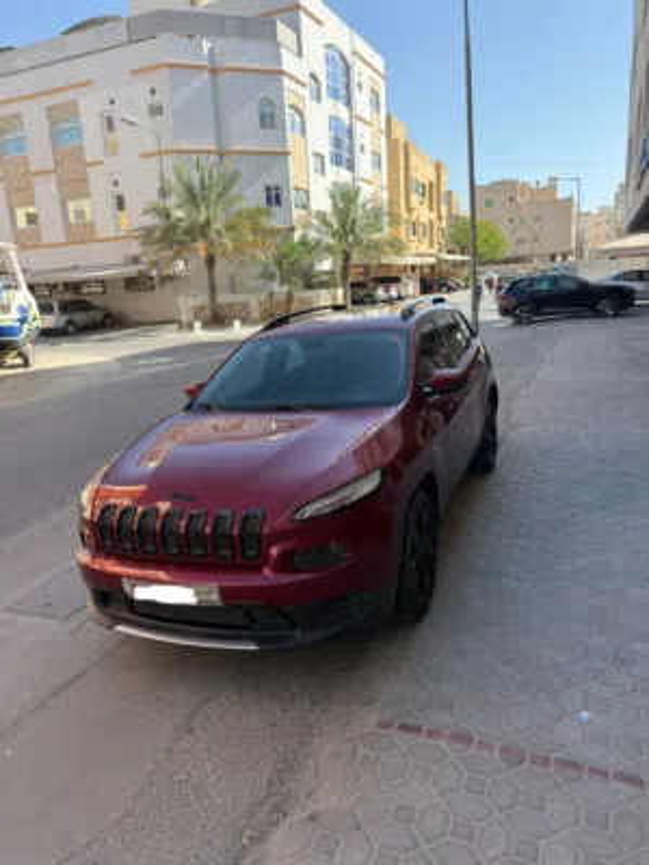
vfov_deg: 71.6
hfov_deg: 56.8
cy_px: 432
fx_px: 600
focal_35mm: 24
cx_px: 324
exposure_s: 1/2611
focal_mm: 6.76
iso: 100
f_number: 1.78
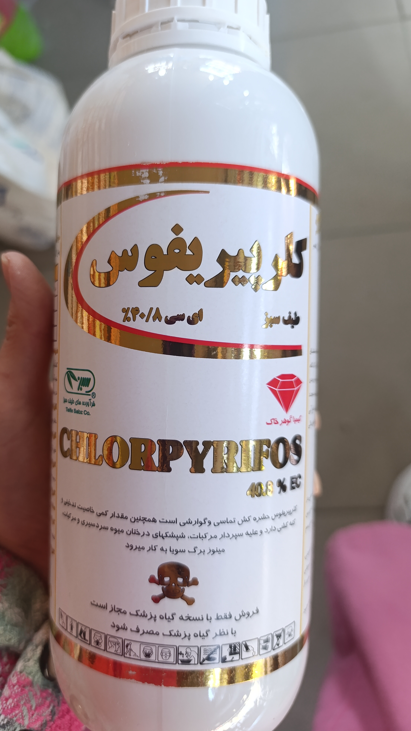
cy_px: 355
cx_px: 156
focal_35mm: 26
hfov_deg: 44.1
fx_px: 504
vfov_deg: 71.9
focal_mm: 6.14
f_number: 1.6
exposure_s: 1/50
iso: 1000
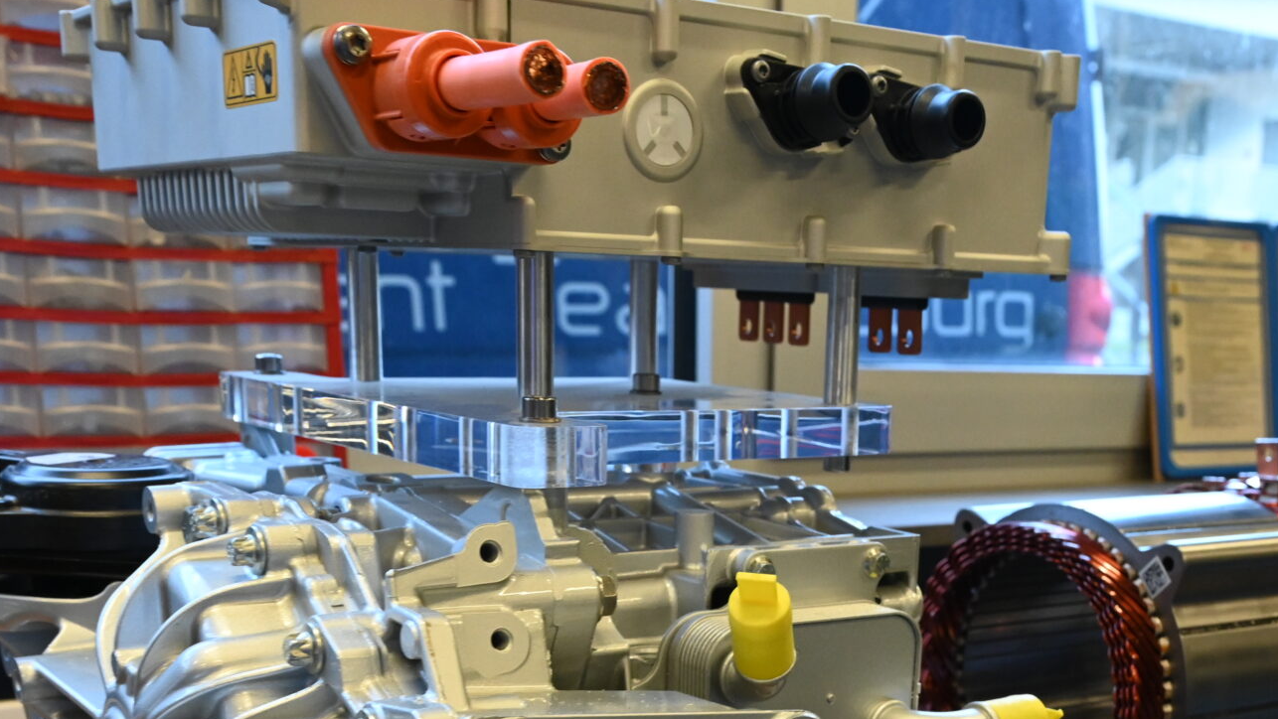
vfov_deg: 22.3
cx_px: 805
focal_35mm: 50
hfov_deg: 41.0
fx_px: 1695
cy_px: 840
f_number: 6.3
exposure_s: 1/125
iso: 3200
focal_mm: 24
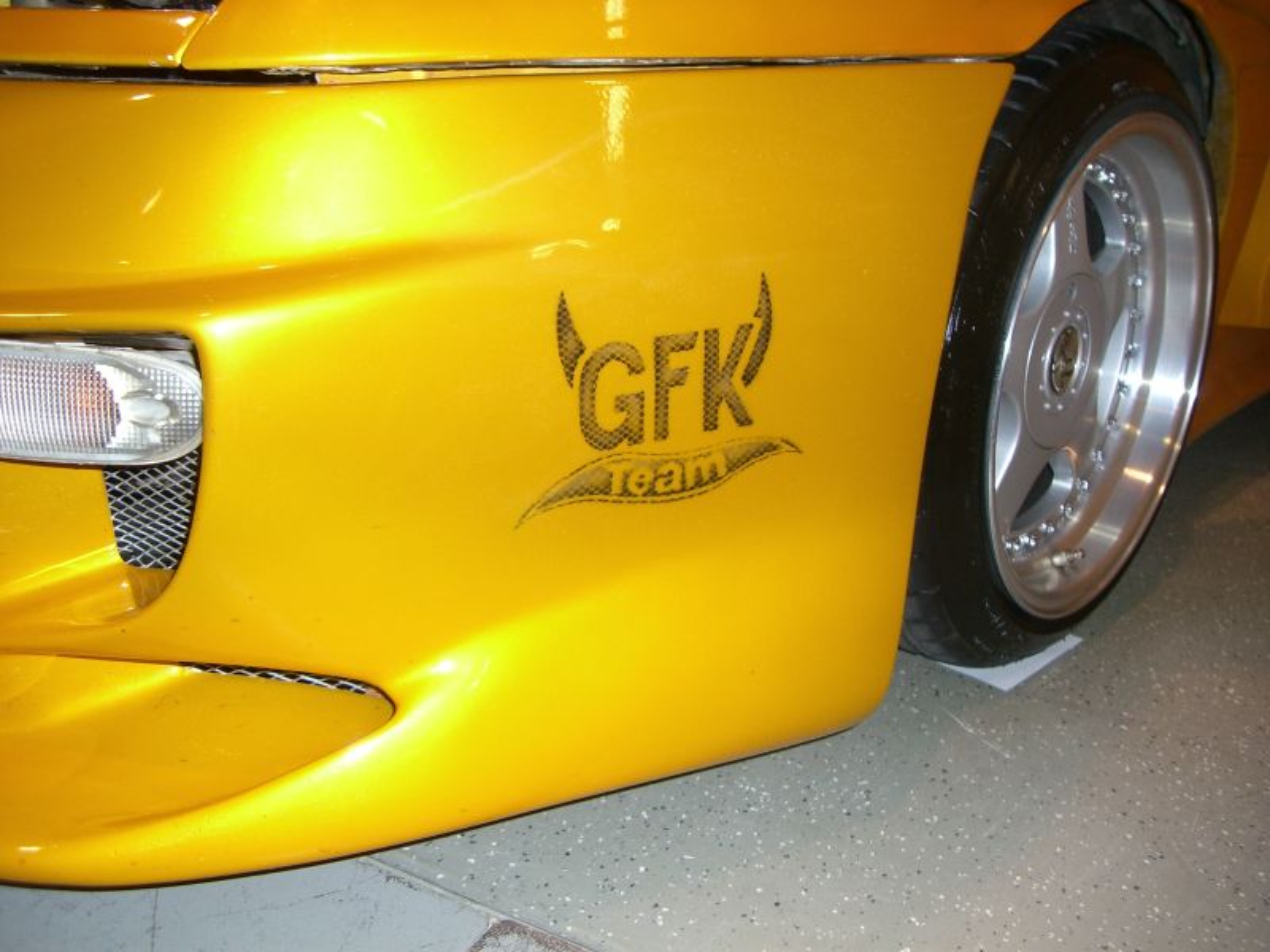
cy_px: 476
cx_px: 635
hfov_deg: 49.0
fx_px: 1394
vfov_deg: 37.7
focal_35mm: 38
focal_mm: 6.2
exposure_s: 1/60
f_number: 2.7
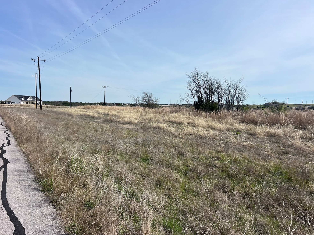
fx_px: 245
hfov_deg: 65.3
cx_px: 153
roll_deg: -1.9
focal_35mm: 27
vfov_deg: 51.4
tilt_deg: -3.3
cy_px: 119
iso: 50
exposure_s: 1/6211
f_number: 1.5
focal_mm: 5.7
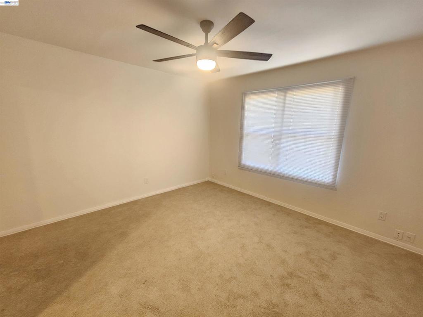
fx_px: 159
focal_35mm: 13
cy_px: 158
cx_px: 212
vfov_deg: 89.9
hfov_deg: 106.2
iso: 250
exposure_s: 1/60
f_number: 2.2
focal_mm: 2.2
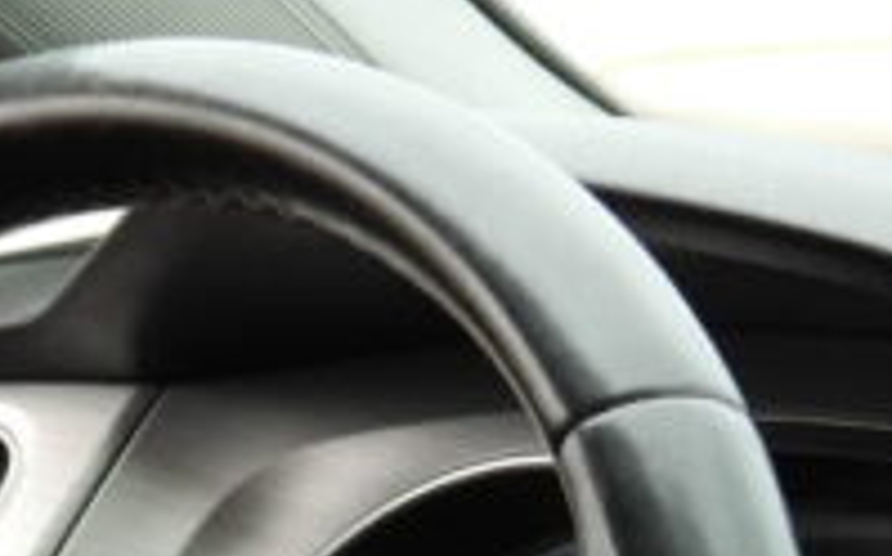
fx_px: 7845
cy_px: 1090
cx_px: -27
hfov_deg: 6.5
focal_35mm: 323
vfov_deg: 4.0
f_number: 3.5
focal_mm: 15.3
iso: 100
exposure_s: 1/125
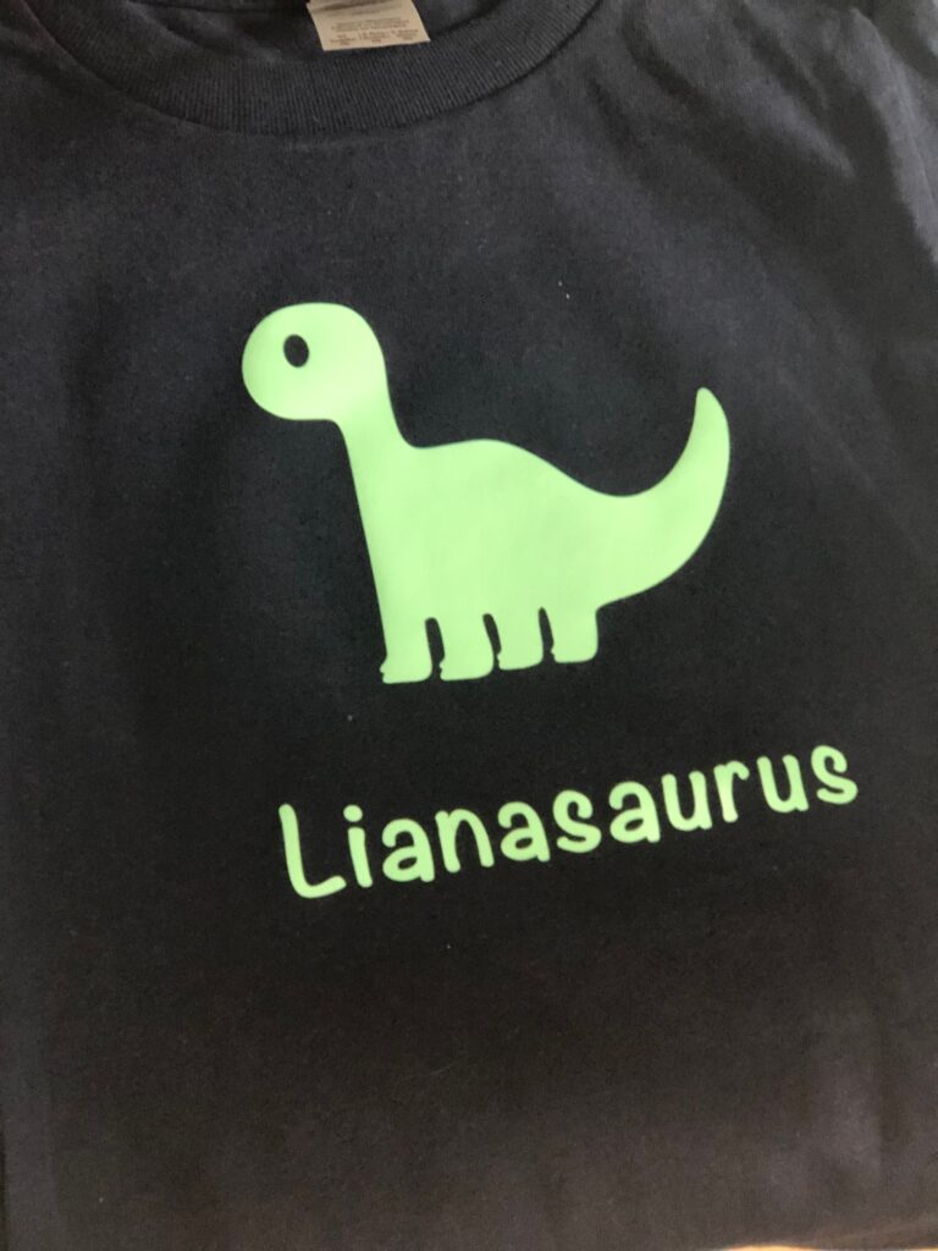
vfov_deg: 33.8
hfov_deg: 25.7
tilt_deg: -71.1
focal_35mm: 57
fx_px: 2059
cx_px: 469
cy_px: 626
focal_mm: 6.6
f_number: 2.8
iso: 400
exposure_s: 1/30
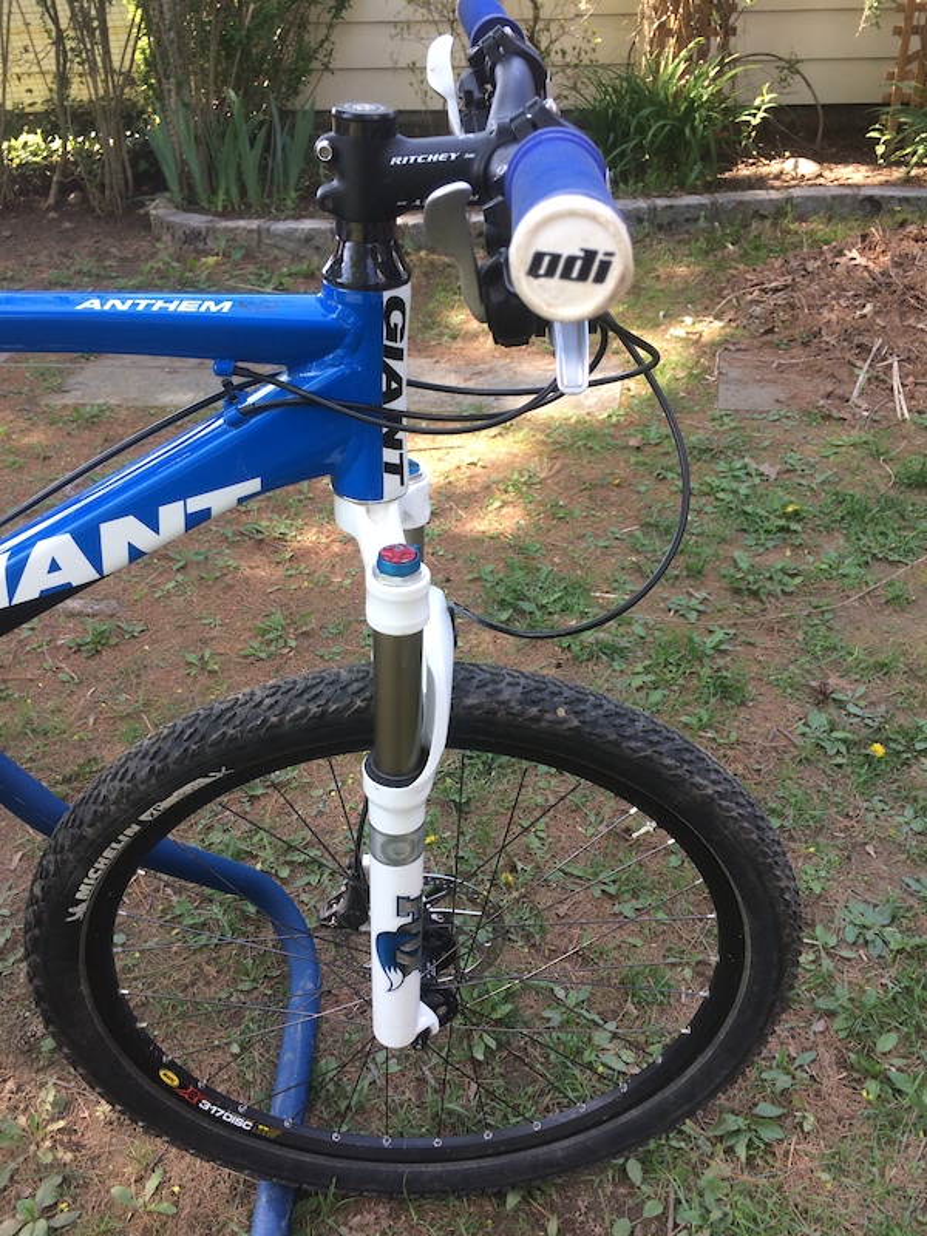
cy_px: 618
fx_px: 1035
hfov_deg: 48.2
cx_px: 464
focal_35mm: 29
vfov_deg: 61.7
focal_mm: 4.15
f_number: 2.2
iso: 32
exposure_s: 1/120
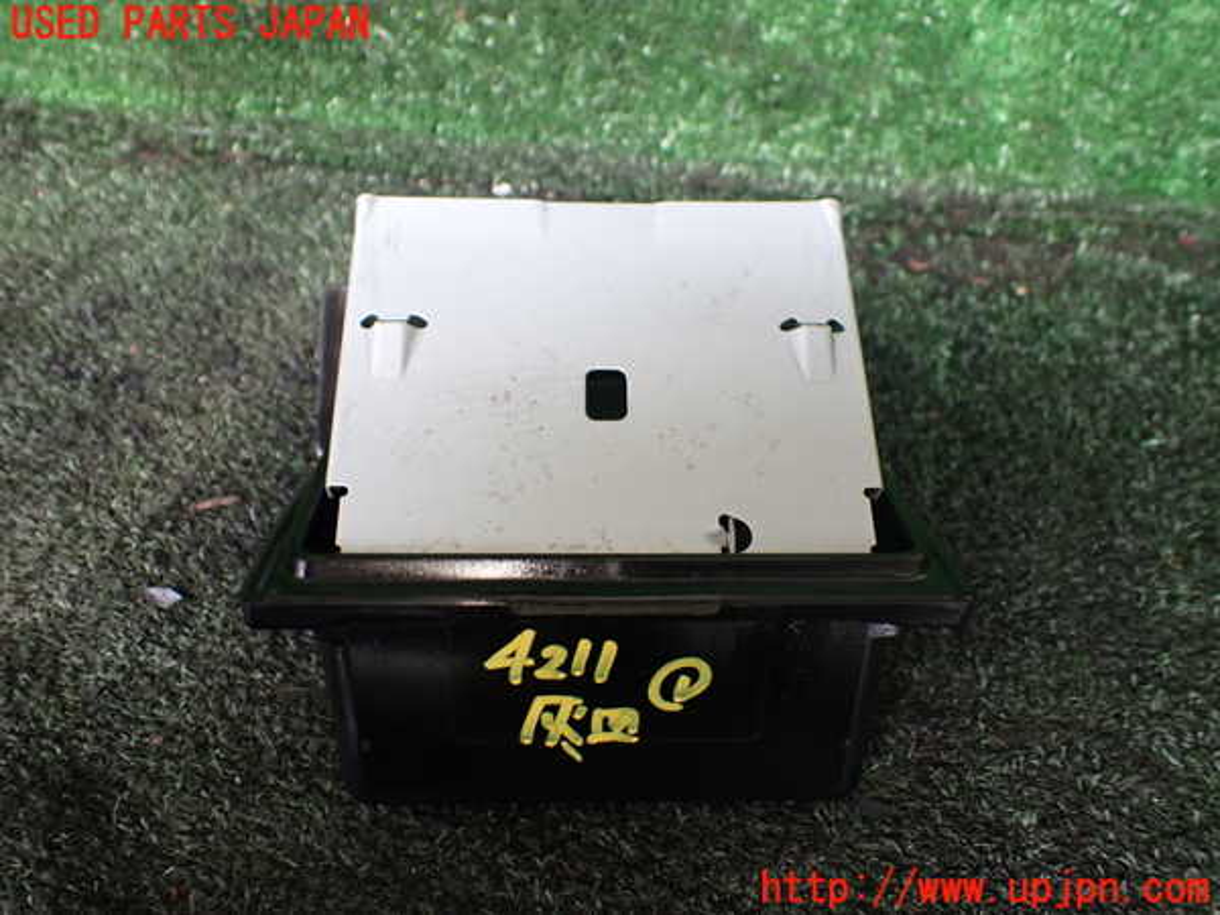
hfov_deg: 60.0
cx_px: 610
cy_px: 458
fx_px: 1057
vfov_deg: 46.8
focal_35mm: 30
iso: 320
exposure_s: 1/125
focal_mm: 5.4
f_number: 2.3
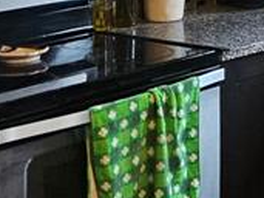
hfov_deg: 13.2
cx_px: 438
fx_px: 1052
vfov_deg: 10.1
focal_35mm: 138
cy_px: -161
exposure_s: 1/120
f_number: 1.8
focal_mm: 5.4
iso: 250
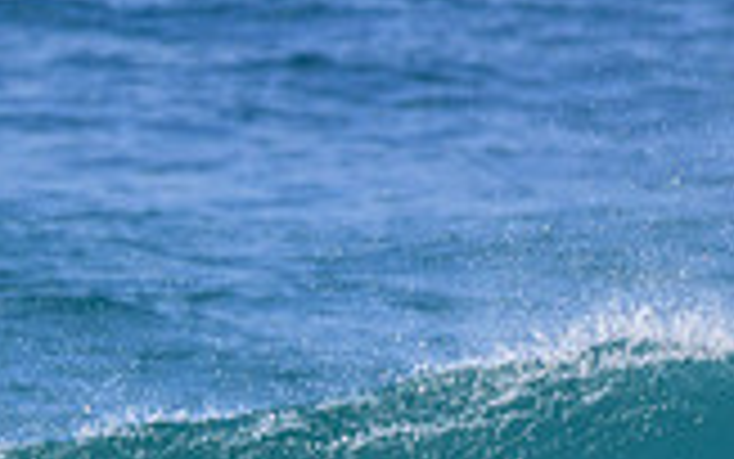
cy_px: 700
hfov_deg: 0.8
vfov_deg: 0.5
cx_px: -477
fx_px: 54469
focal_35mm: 2722
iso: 400
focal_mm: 500
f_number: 5.6
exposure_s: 1/2000
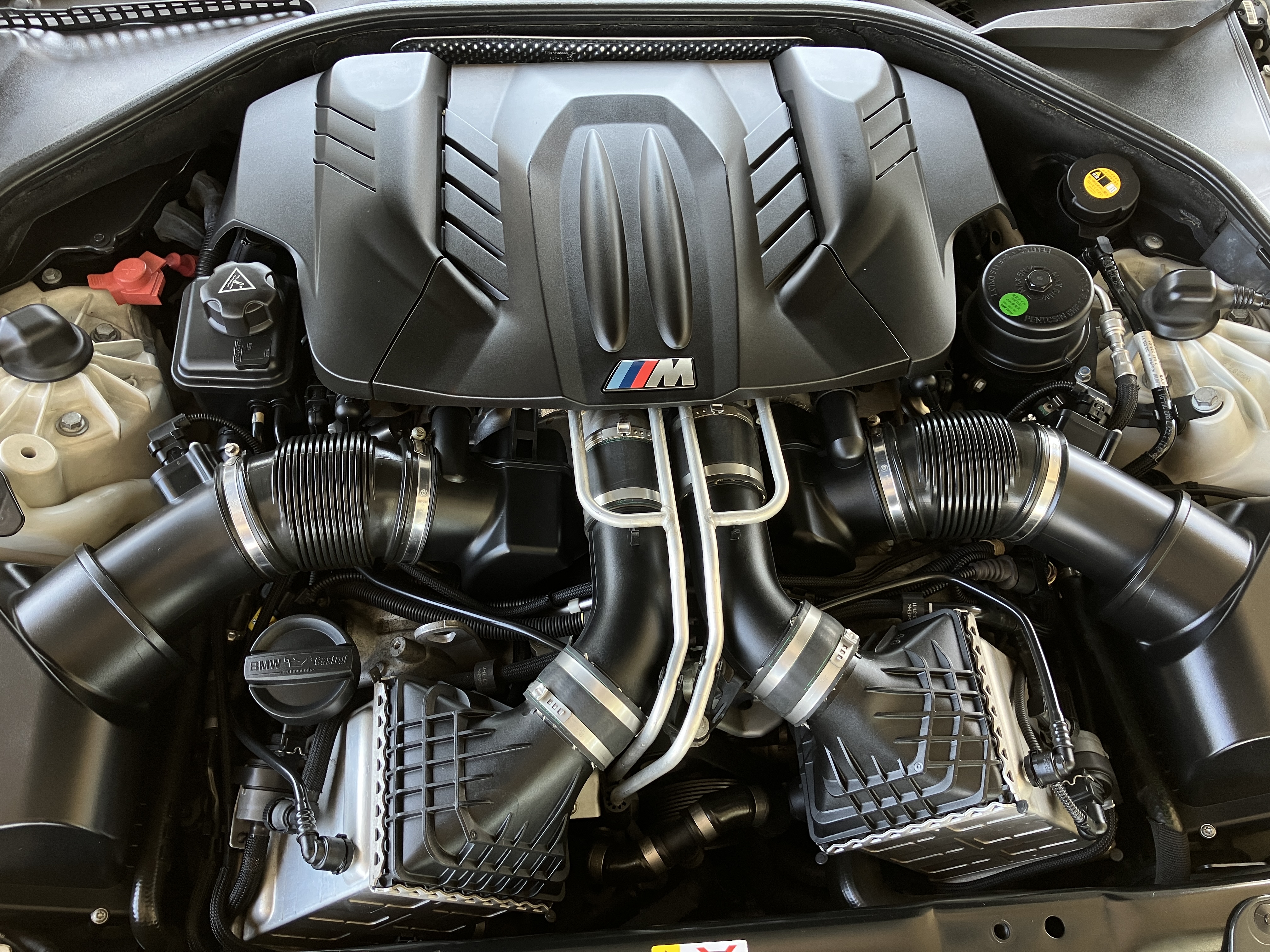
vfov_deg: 49.7
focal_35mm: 28
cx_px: 635
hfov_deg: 63.4
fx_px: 1027
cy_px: 476
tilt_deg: -56.9
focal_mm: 3.99
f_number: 1.8
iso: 50
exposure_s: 1/50
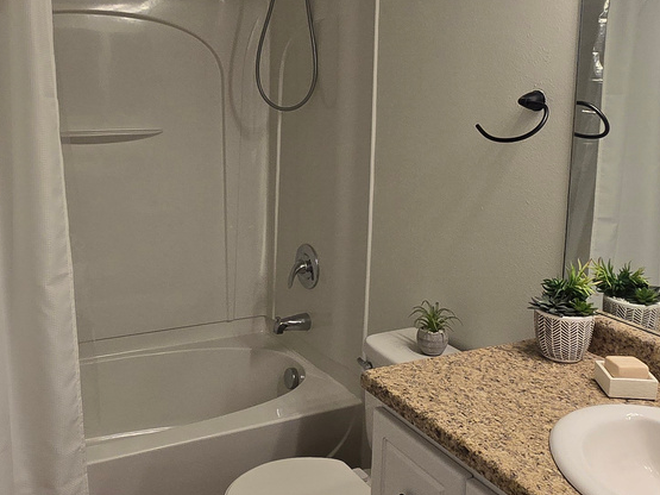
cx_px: 277
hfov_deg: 51.1
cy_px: 164
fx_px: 686
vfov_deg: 39.2
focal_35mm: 36
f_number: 2.2
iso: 80
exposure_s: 1/120
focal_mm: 2.2
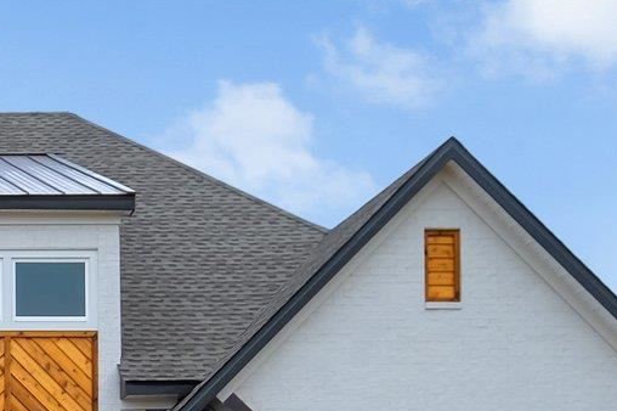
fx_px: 2004
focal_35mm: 117
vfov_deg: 11.2
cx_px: -243
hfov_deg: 16.3
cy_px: 646
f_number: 8
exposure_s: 1/200
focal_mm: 19.1
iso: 400
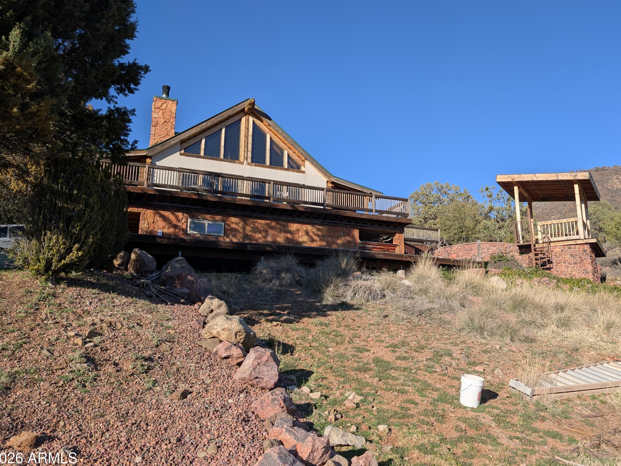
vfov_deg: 51.3
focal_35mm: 27
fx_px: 484
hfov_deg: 65.2
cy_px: 219
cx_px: 338
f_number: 1.68
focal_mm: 6.9
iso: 19
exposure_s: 1/1066
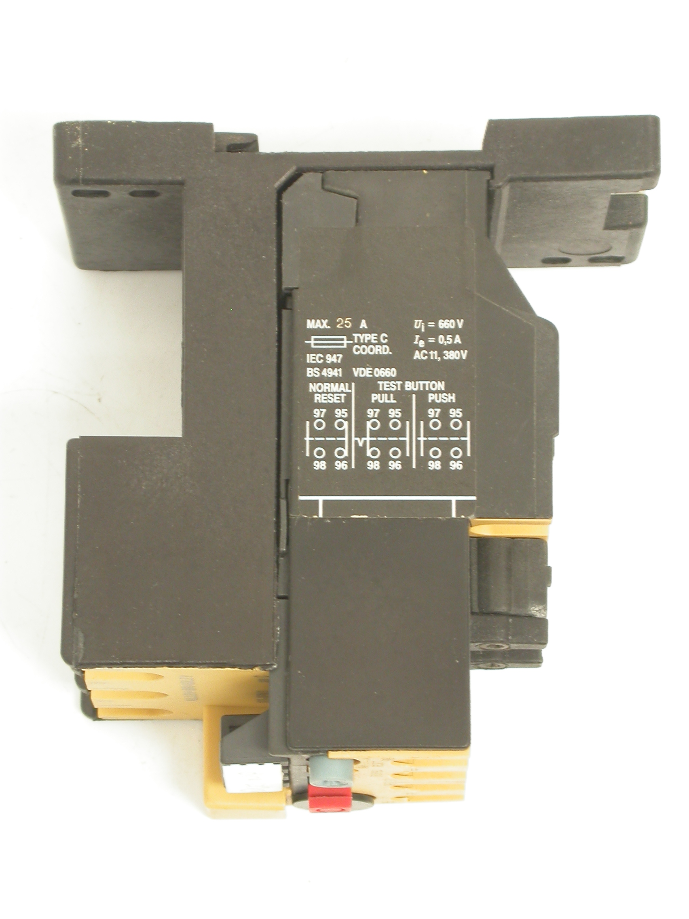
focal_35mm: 154
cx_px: 344
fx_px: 4087
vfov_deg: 12.8
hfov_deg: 9.6
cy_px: 460
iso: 100
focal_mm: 32
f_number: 5.1
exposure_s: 1/5.1
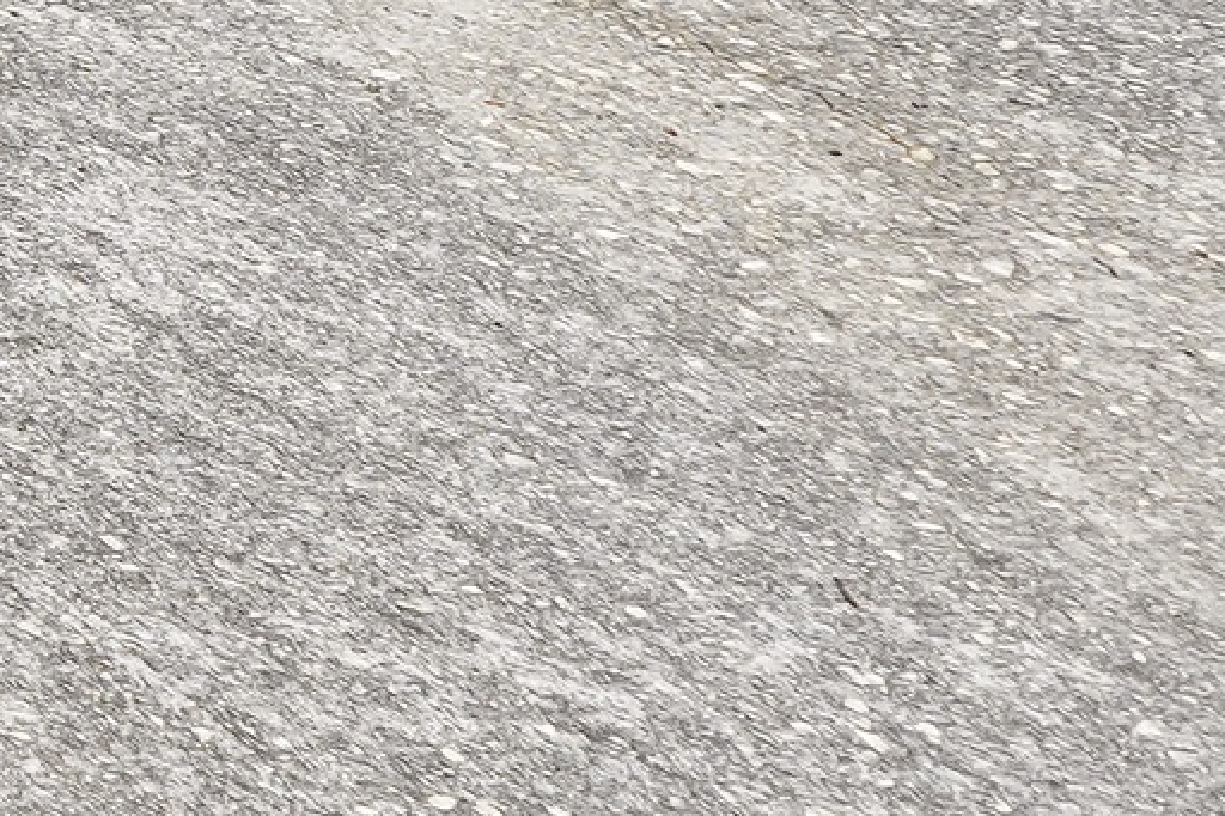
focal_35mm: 90
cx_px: -2137
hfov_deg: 12.8
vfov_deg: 12.0
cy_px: -1182
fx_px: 3061
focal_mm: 10
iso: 100
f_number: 8
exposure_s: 1/100
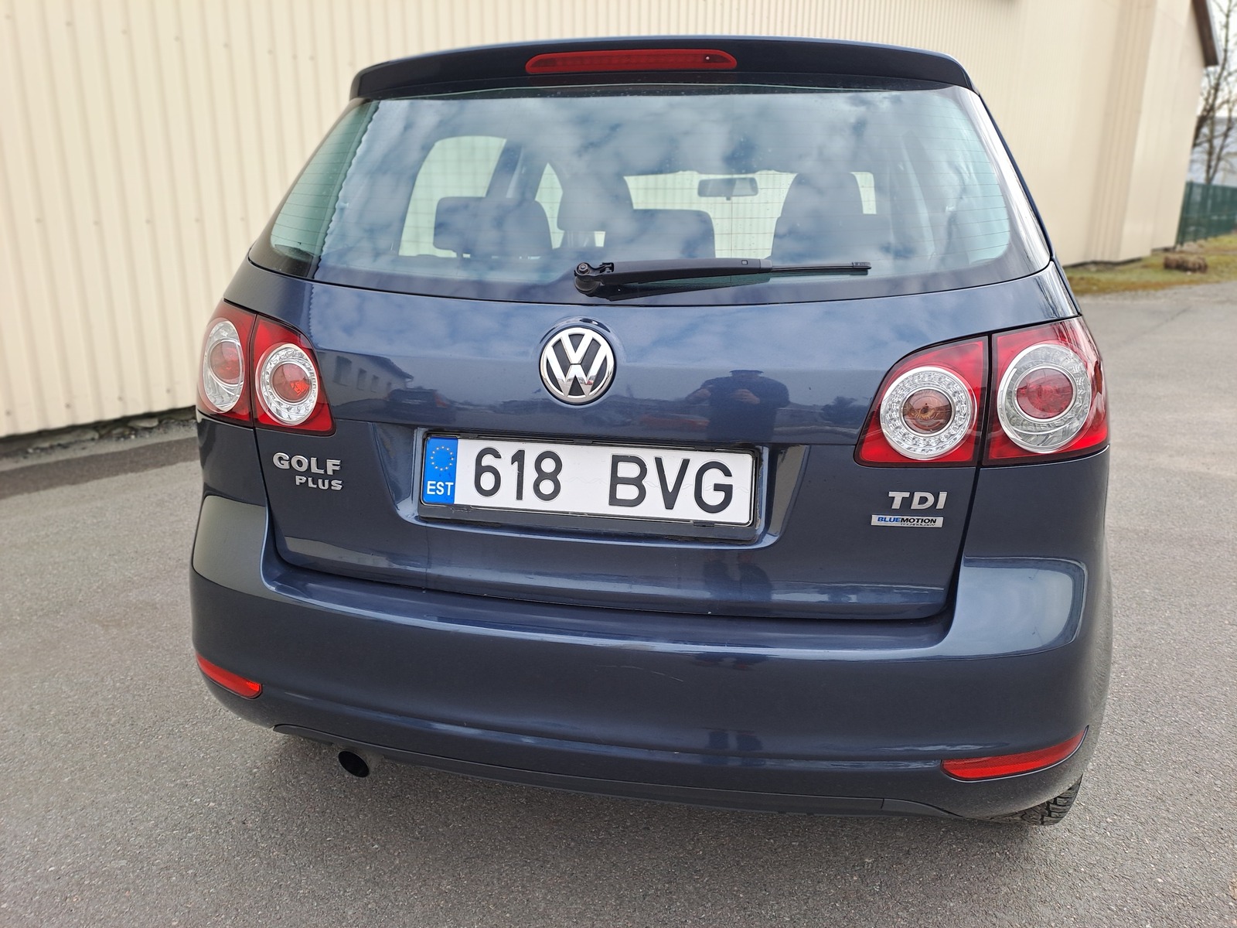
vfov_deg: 54.9
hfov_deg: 69.4
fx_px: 893
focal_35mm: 25
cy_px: 464
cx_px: 618
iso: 32
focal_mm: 4.65
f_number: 1.8
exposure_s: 1/244
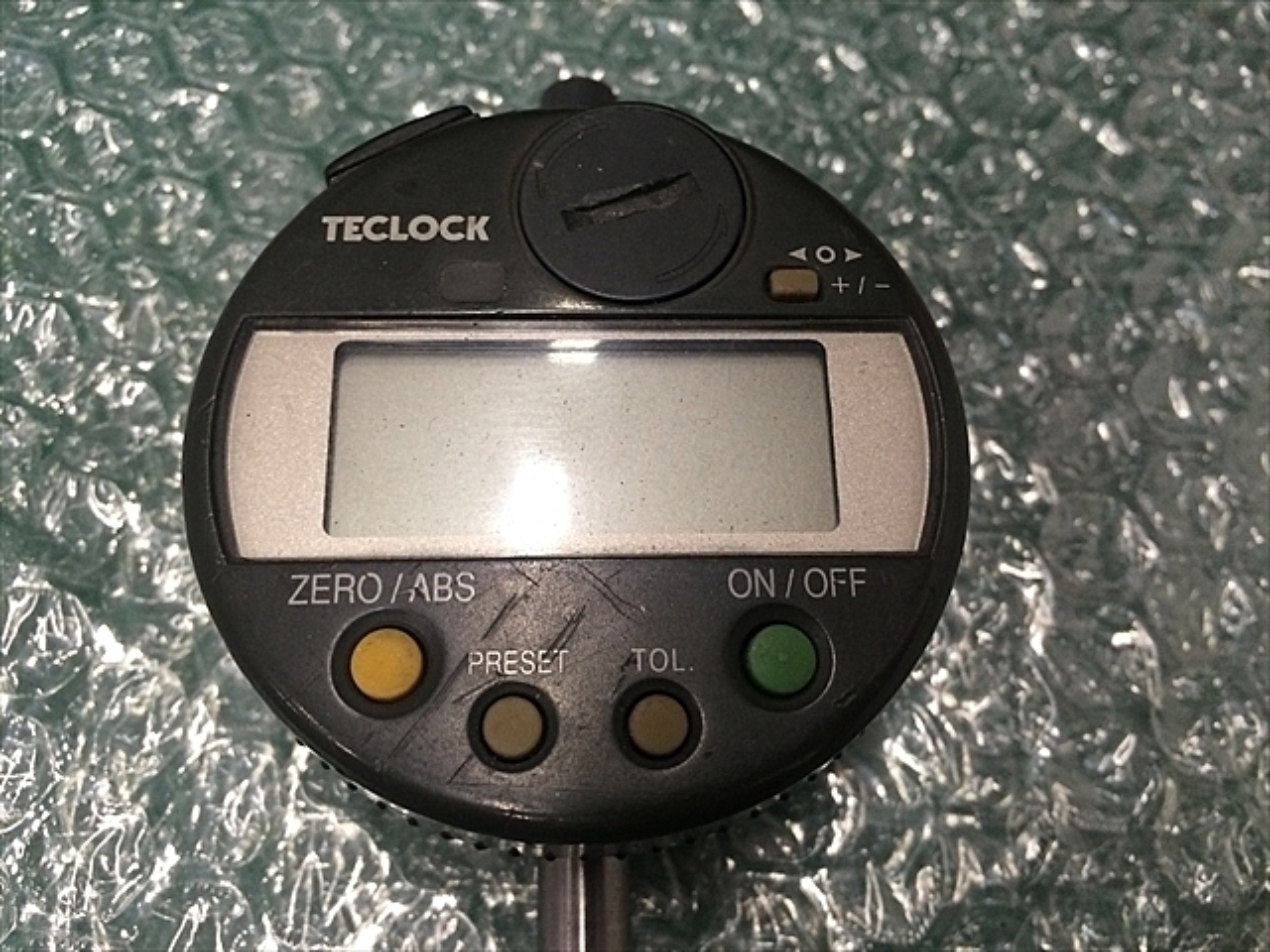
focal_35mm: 29
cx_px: 635
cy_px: 476
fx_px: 1064
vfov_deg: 48.2
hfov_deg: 61.7
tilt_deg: -70.4
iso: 100
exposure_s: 1/30
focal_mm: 4.15
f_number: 2.2
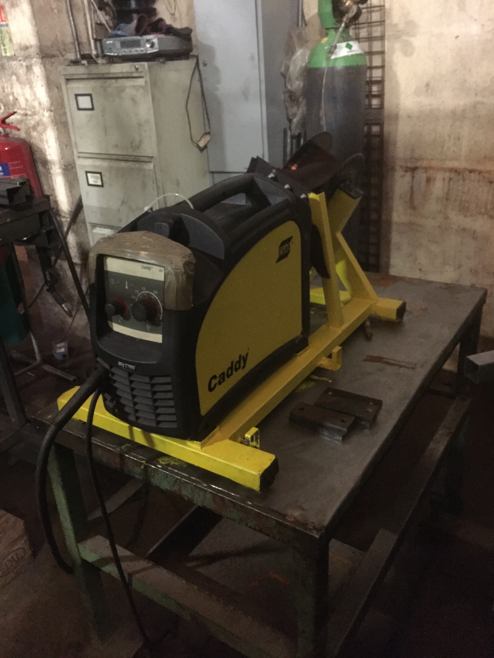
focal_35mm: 29
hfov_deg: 48.2
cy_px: 329
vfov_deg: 61.7
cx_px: 247
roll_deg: +2.8
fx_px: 552
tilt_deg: -25.5
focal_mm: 4.15
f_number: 2.2
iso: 1000
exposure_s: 1/17
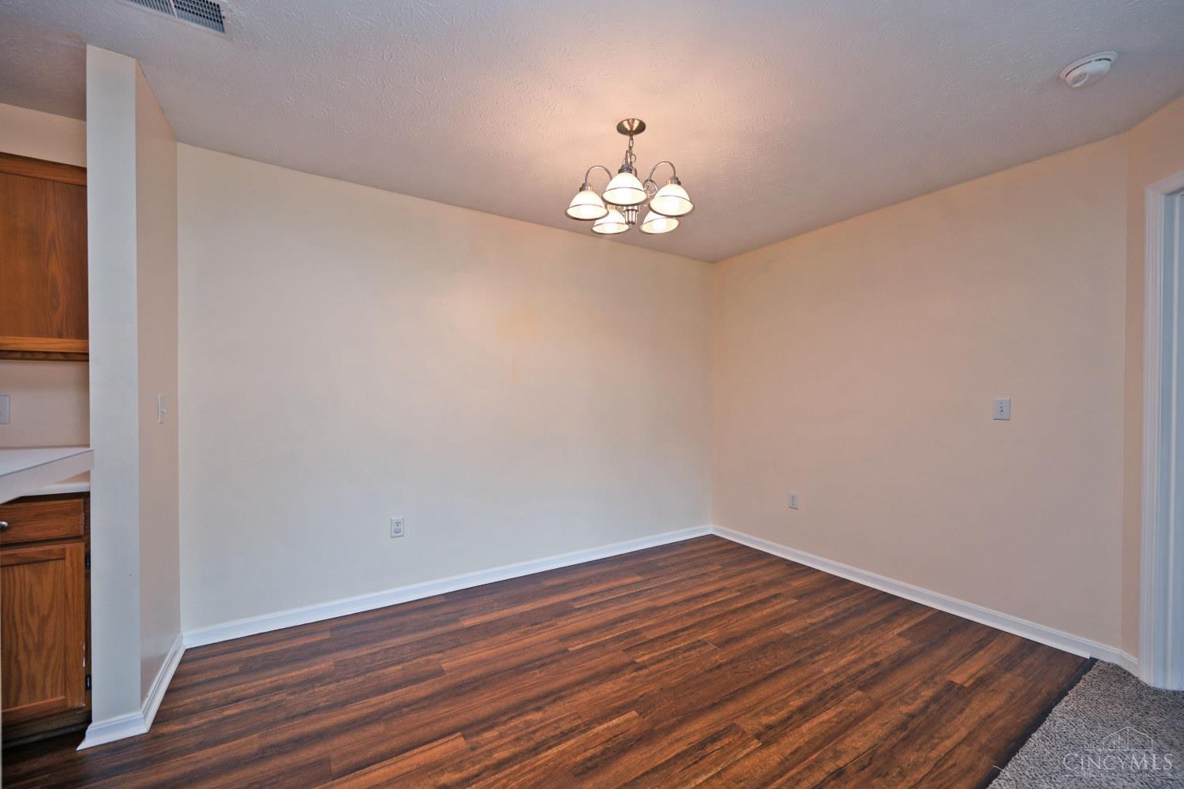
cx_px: 592
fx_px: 460
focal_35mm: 14
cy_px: 394
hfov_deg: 104.3
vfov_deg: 81.2
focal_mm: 14
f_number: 4.5
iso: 200
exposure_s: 1/60
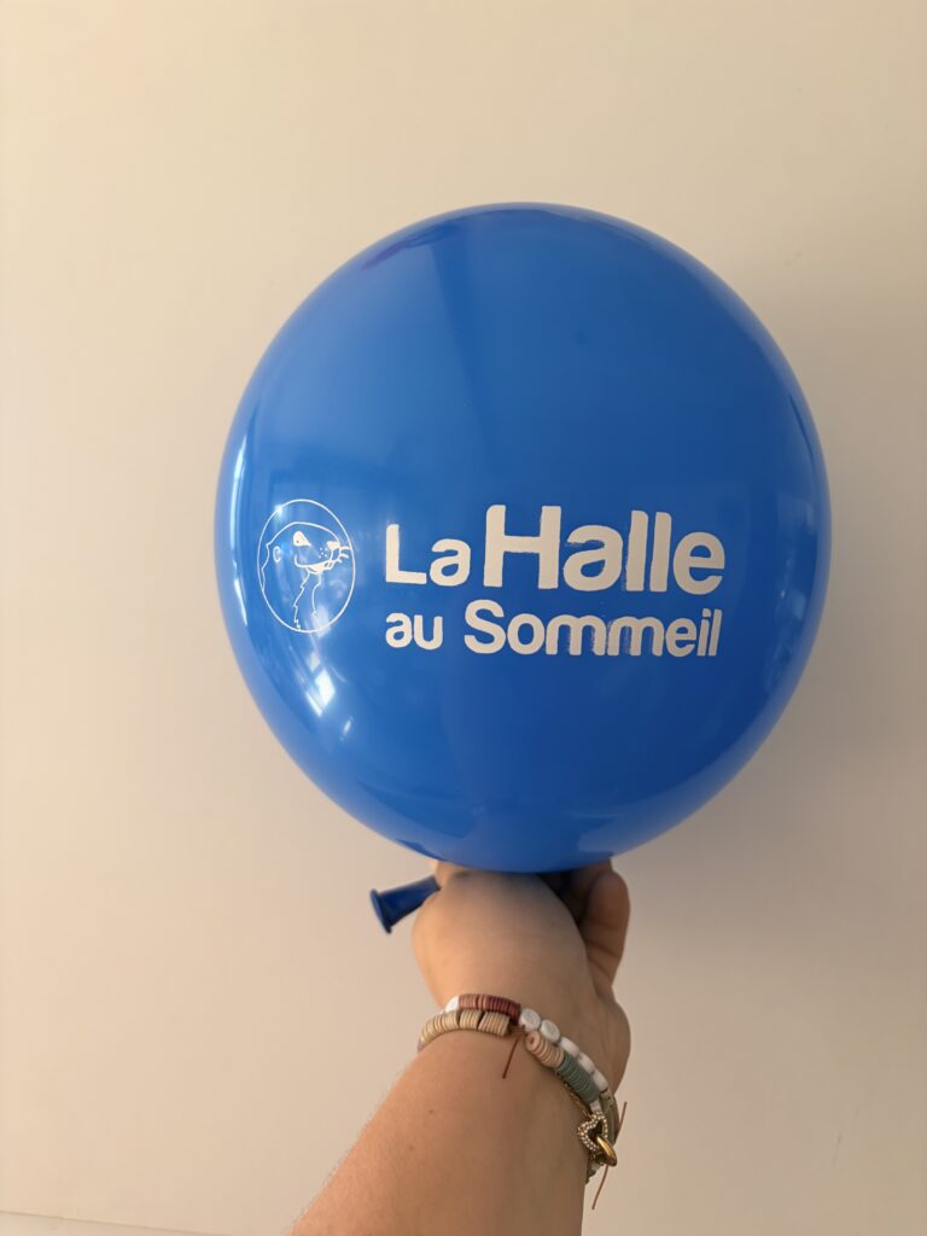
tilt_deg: +1.6
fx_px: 928
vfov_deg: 67.3
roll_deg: -2.3
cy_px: 618
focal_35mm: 26
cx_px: 464
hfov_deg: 53.1
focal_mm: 5.96
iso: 80
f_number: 1.6
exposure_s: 1/121
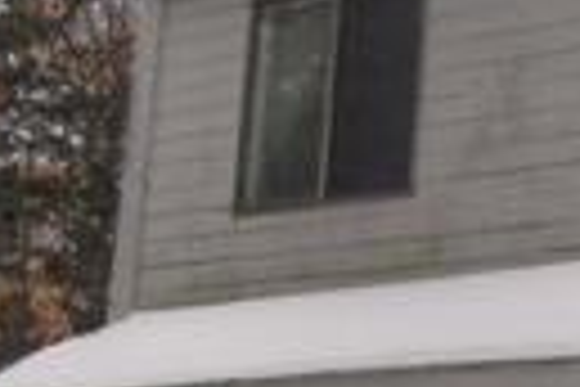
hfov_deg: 15.2
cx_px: 670
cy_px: 279
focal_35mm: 131
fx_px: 2110
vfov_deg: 10.5
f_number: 5.4
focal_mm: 5
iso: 100
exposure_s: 1/400
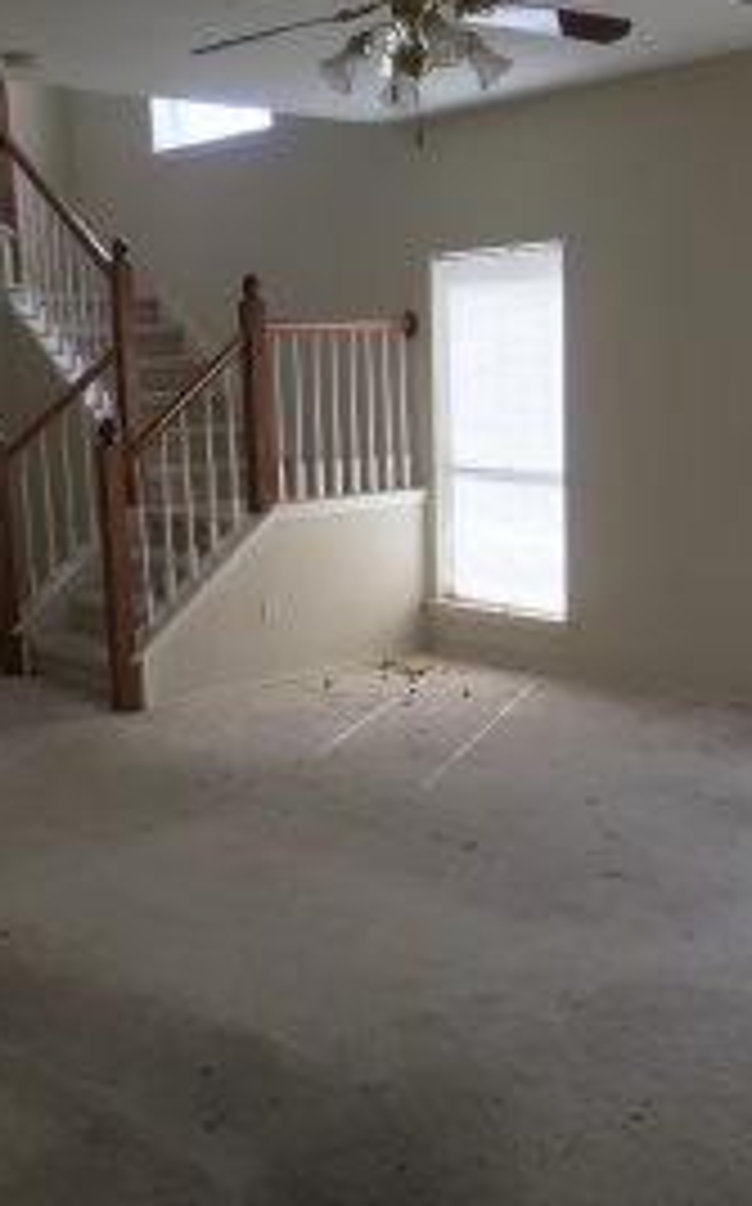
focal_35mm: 42
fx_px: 1380
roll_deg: +3.6
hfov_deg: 30.5
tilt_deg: -10.0
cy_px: 598
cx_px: 365
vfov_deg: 47.2
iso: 32
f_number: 2.2
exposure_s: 1/40
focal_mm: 4.15
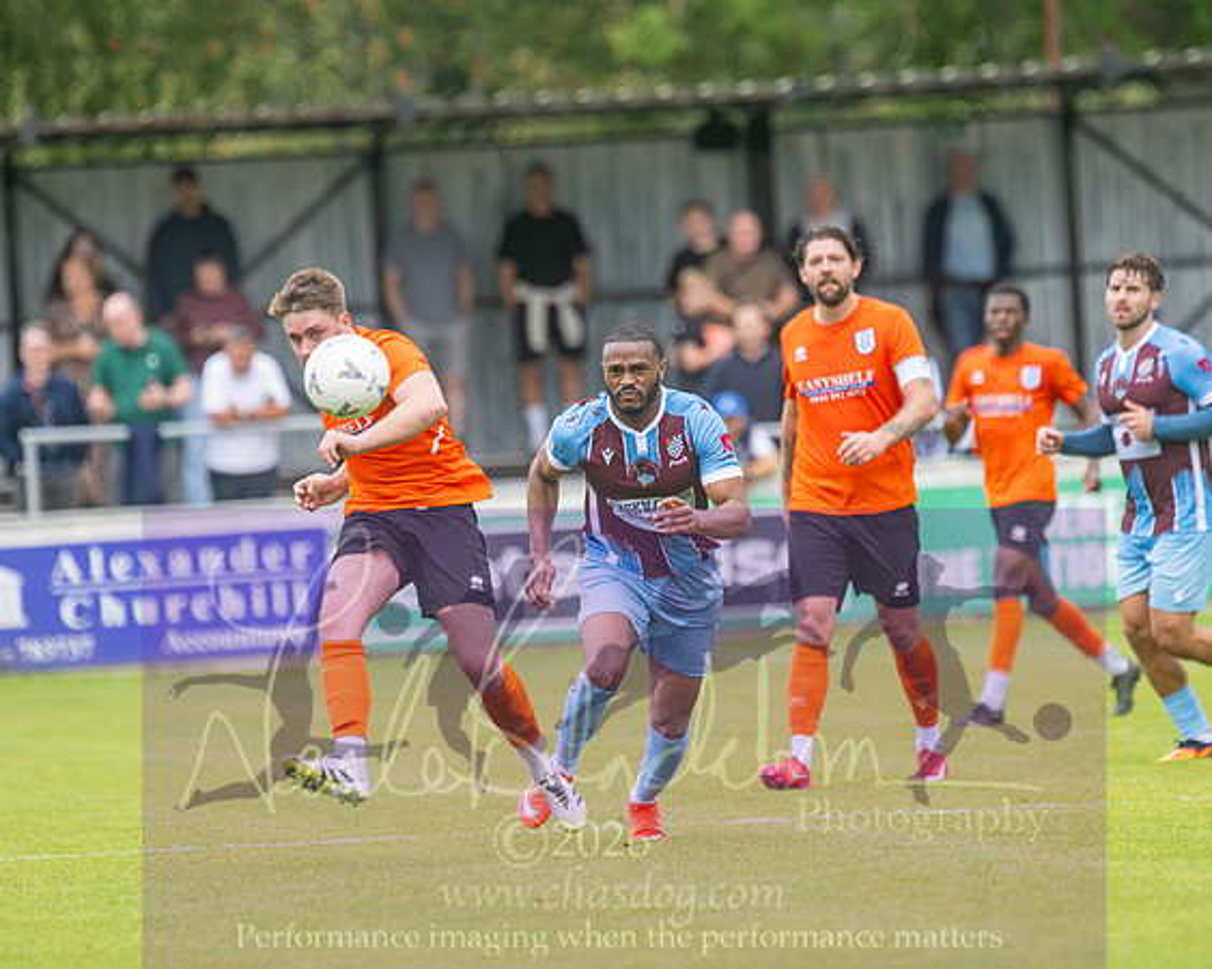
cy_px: 531
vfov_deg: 2.8
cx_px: 615
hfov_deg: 3.5
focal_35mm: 559
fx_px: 20047
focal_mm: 300
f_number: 2.8
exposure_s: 1/1250
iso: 400
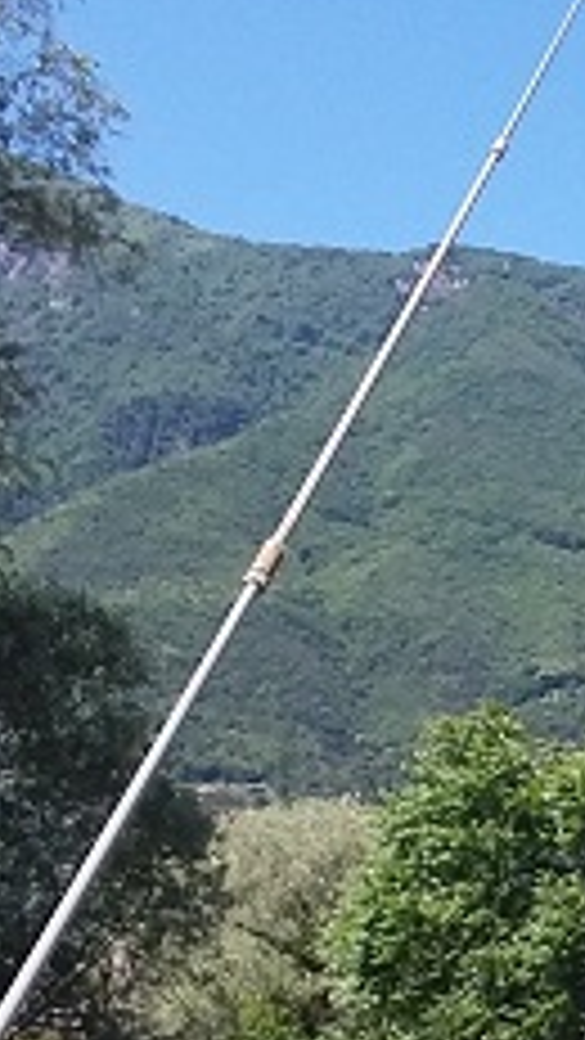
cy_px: 862
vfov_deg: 23.5
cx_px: 882
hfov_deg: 12.9
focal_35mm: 89
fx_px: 2453
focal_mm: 2.91
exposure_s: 1/921
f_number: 1.9
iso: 40
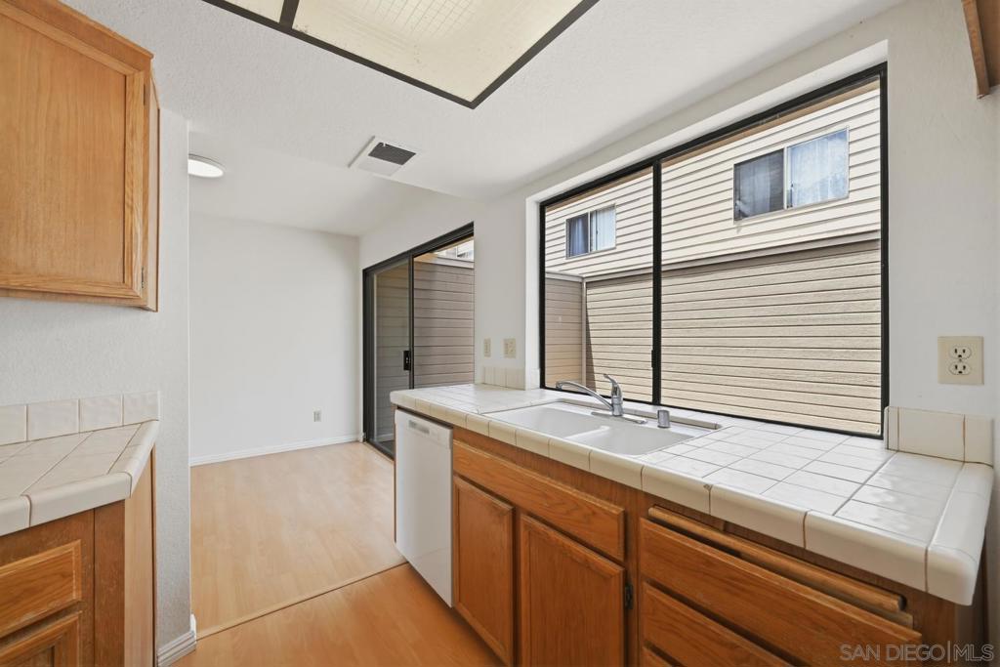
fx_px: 389
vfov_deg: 81.2
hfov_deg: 104.2
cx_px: 500
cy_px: 334
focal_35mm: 14
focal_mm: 14
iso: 500
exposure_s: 1/80
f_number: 11
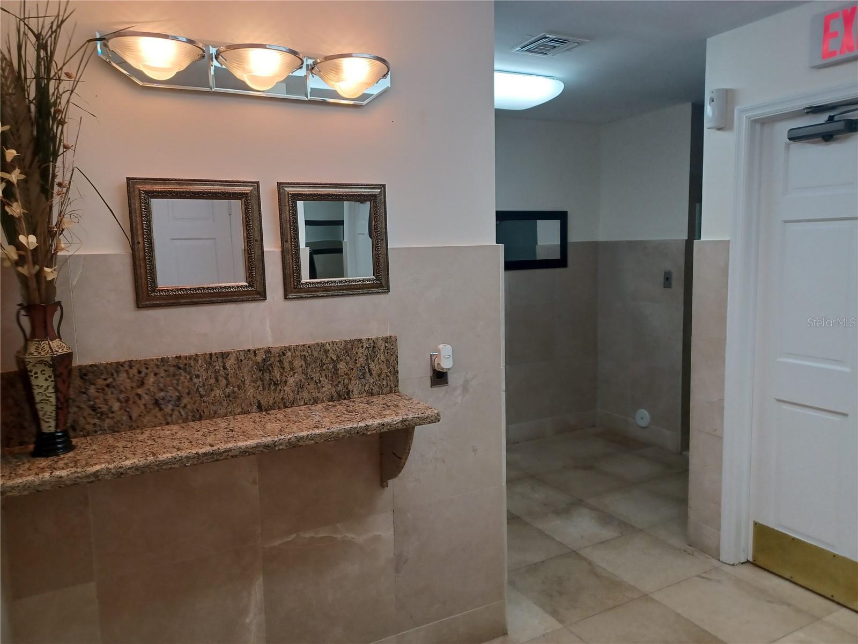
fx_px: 620
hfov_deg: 69.4
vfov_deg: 54.9
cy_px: 322
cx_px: 429
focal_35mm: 25
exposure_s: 1/40
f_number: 1.8
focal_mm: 4.6
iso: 320
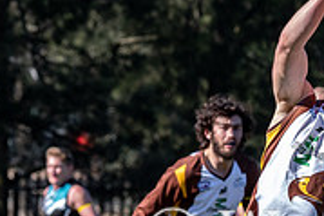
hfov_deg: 1.9
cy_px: 302
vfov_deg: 1.3
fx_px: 9792
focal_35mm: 1089
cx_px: 338
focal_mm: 140
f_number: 5
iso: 320
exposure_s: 1/1000
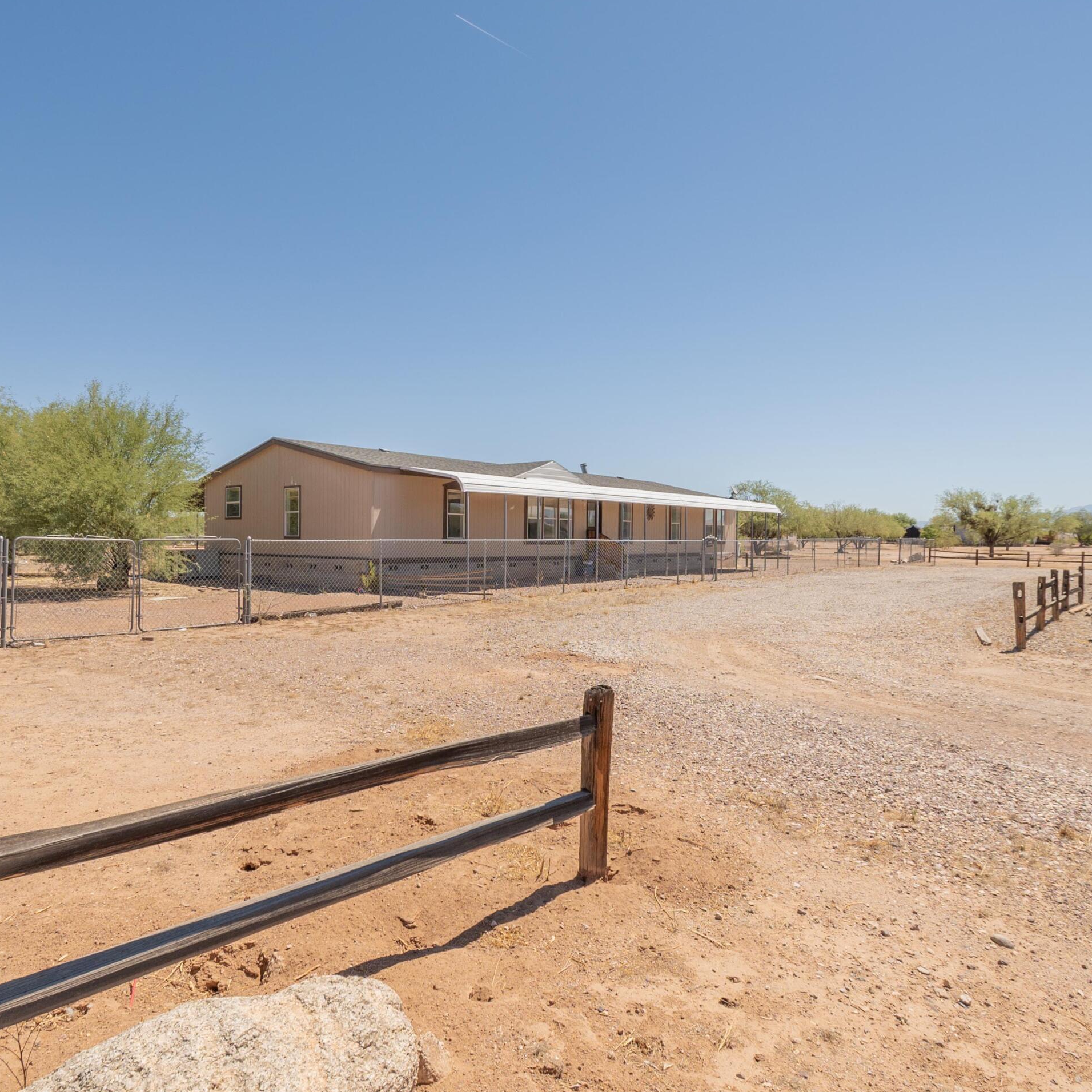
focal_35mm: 20
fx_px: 714
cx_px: 479
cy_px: 536
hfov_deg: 74.5
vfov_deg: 74.8
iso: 200
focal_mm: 10
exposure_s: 1/640
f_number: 8
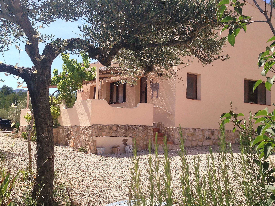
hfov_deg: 55.4
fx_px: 262
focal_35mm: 33
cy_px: 103
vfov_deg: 42.9
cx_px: 138
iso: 50
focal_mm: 4.12
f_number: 2.4
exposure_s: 1/1323
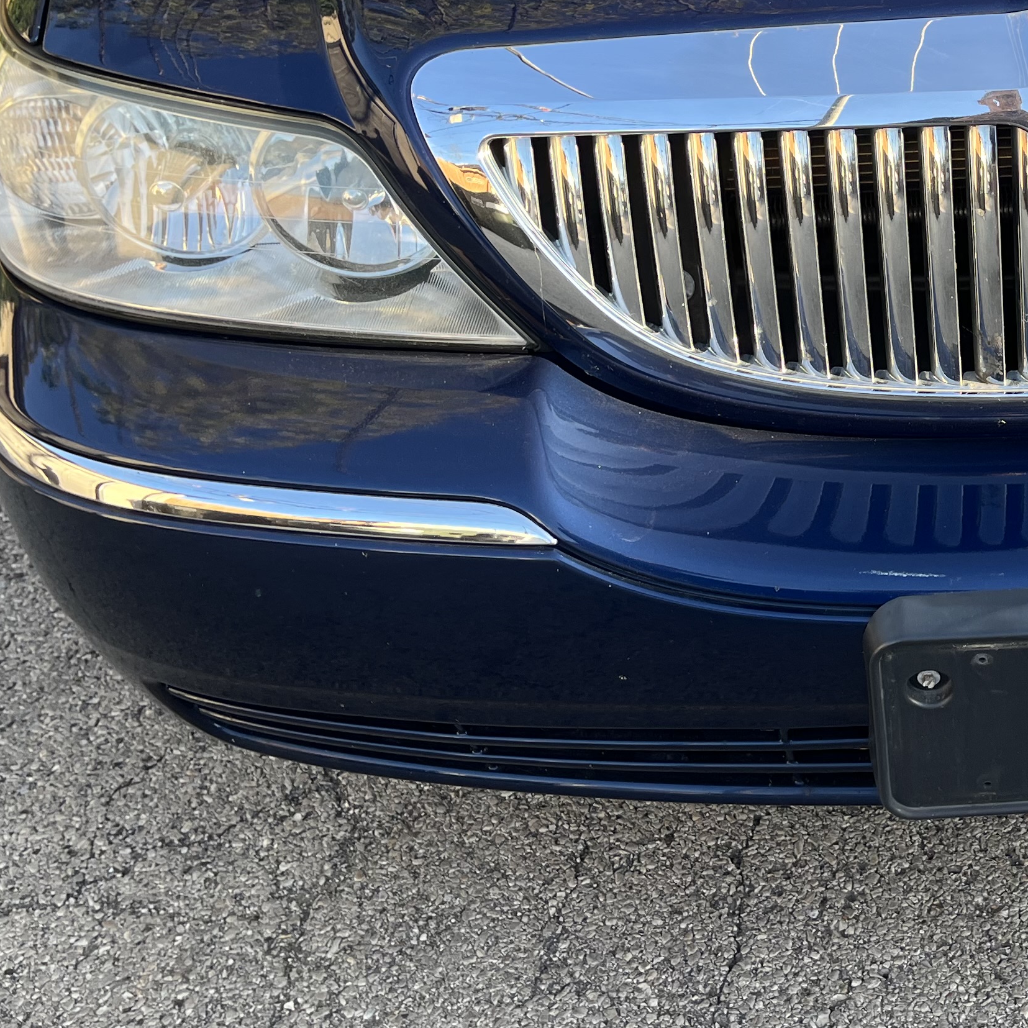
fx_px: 1882
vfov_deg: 30.3
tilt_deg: -34.3
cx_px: 992
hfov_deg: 28.9
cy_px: 317
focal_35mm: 56
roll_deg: +2.3
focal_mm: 5.1
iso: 40
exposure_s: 1/242
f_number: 1.6
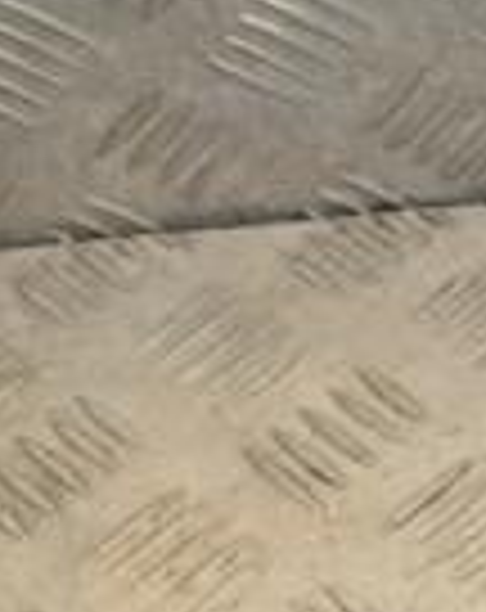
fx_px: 2926
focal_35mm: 162
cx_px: 1192
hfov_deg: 8.6
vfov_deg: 11.9
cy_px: 72
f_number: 7.1
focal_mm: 26
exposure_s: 1/200
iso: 800
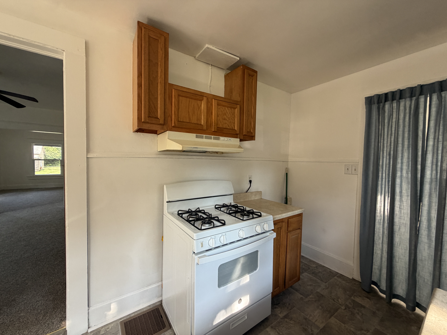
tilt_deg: -1.8
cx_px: 224
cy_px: 168
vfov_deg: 85.7
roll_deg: -0.3
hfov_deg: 102.1
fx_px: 181
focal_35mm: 14
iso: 200
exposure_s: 1/121
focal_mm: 2.22
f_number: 2.2
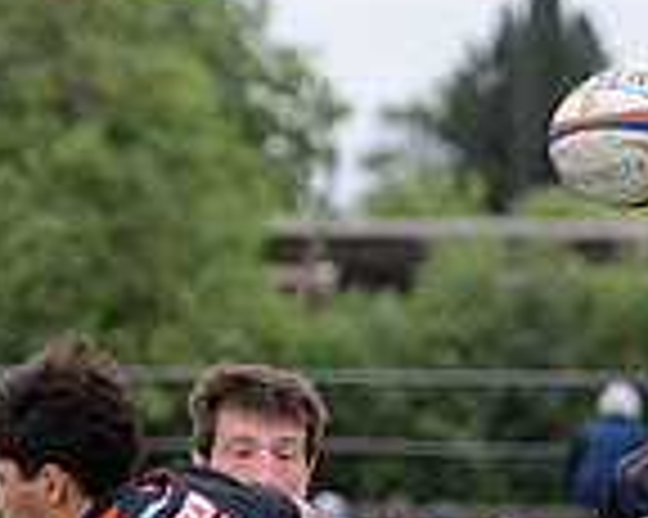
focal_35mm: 529
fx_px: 10138
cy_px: 804
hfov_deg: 3.7
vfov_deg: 2.9
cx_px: 486
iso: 3200
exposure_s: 1/500
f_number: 4
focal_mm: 140
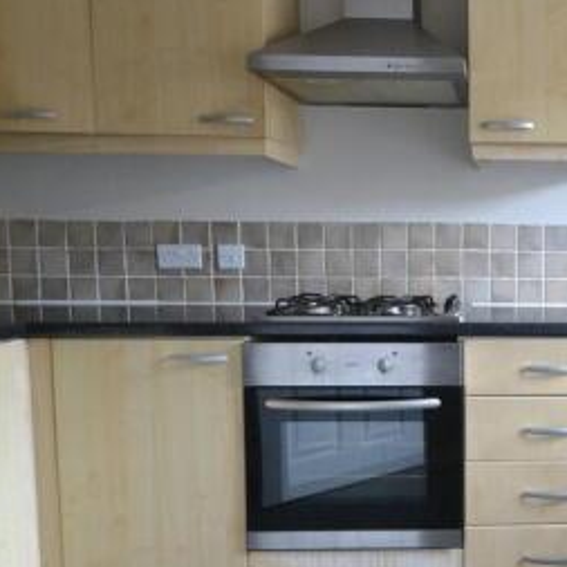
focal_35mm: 33
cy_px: 286
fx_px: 612
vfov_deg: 49.7
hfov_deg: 42.9
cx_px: 566
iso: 720
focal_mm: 10
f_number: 3.5
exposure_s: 1/60
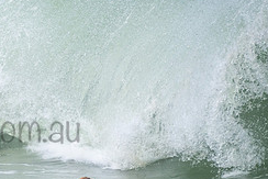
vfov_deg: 0.8
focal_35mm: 1781
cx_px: -36
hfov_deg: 1.2
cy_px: 117
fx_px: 13266
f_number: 5.6
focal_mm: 500
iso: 250
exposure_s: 1/1000
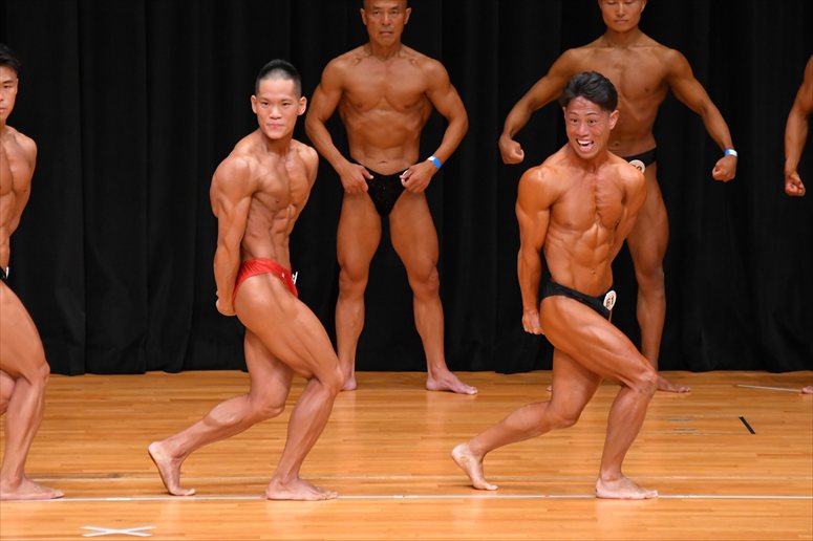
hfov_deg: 6.9
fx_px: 6772
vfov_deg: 4.6
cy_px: 270
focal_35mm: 300
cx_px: 406
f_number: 5.6
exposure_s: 1/400
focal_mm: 200
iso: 4000
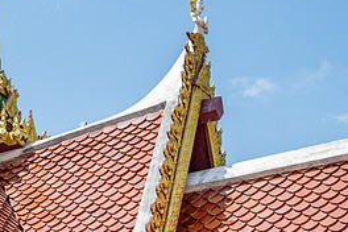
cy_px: 173
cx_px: 55
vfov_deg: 11.3
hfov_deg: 16.8
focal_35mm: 121
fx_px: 1170
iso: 220
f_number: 8
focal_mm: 55
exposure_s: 1/320
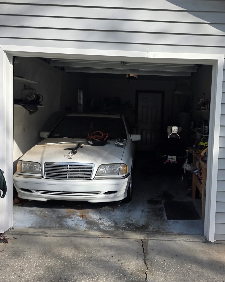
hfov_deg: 42.8
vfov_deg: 52.7
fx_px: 283
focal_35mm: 34
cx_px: 150
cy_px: 124
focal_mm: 6.3
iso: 80
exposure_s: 1/4766
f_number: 1.7
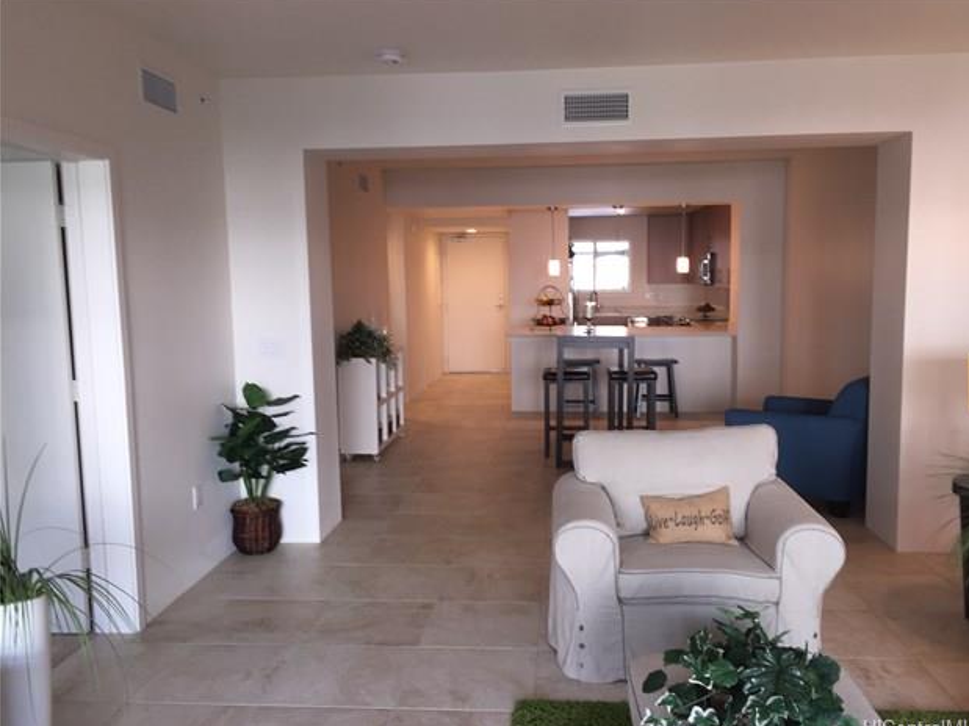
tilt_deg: -6.5
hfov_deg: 60.0
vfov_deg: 46.8
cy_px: 368
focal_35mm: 30
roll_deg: -0.3
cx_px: 499
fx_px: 840
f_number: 2.2
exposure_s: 1/30
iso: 50
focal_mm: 4.15
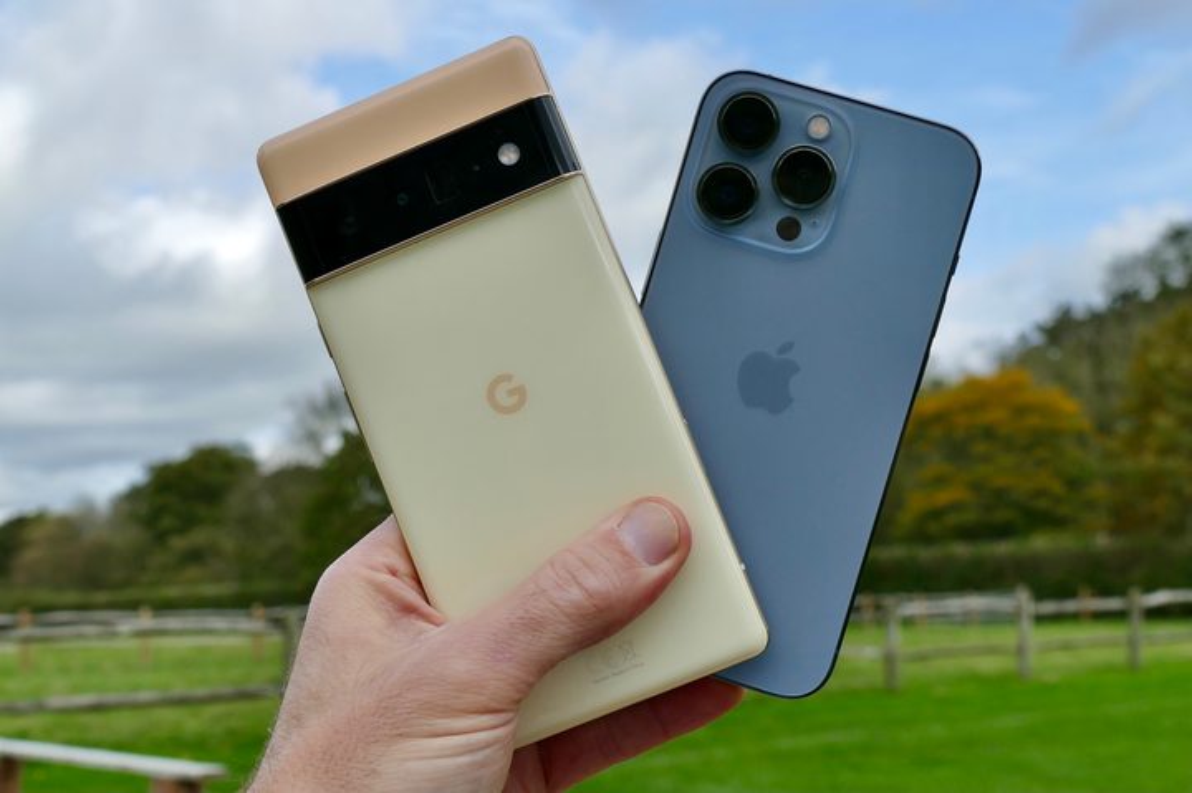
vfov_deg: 28.6
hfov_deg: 41.9
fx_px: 1555
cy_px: 396
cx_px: 596
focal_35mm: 47
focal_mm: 17
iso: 125
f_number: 4.5
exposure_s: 1/800
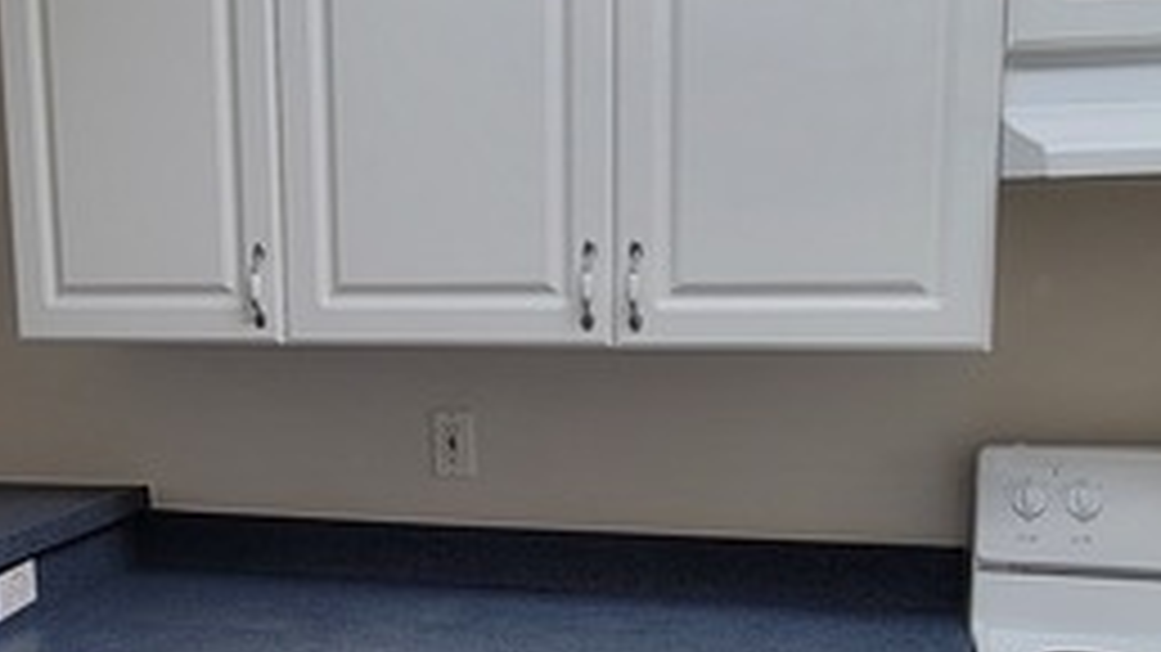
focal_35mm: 44
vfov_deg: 26.8
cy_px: 472
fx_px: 1354
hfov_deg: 45.9
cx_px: 418
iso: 80
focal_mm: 2.2
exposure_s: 1/60
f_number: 2.2
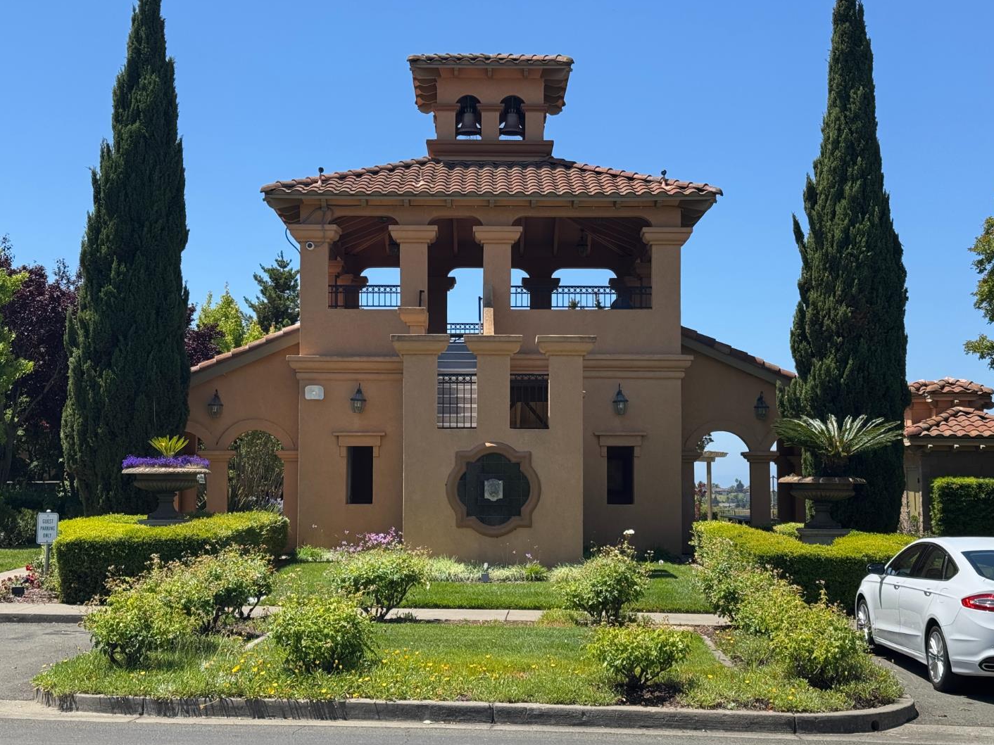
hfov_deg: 37.5
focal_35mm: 51
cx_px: 504
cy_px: 381
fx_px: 1464
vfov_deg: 28.6
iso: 64
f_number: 1.78
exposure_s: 1/3257
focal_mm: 6.76
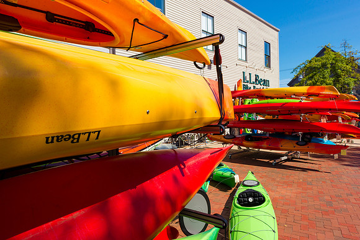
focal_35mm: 24
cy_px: 120
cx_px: 180
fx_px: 240
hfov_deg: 73.7
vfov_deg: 53.2
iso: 400
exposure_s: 1/125
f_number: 22
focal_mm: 24
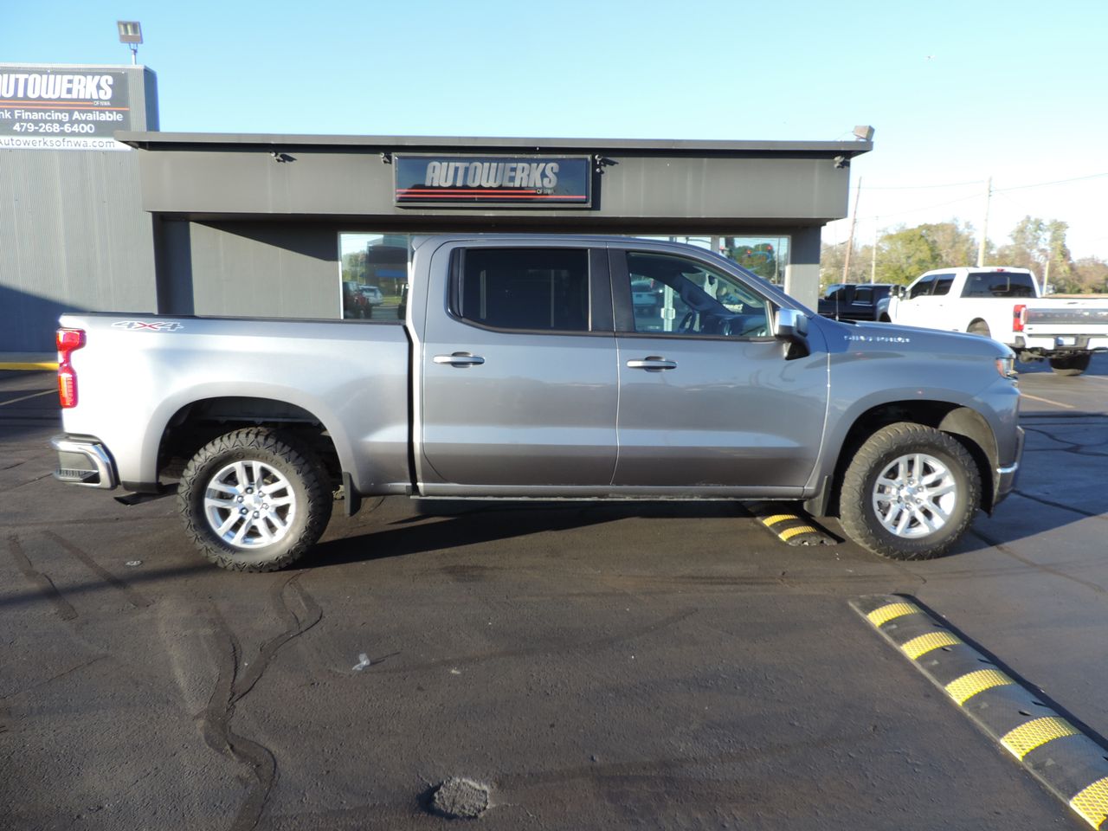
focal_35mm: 24
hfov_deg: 71.6
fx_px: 768
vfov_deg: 56.8
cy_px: 416
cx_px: 554
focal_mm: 4.3
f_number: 3
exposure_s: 1/320
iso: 80
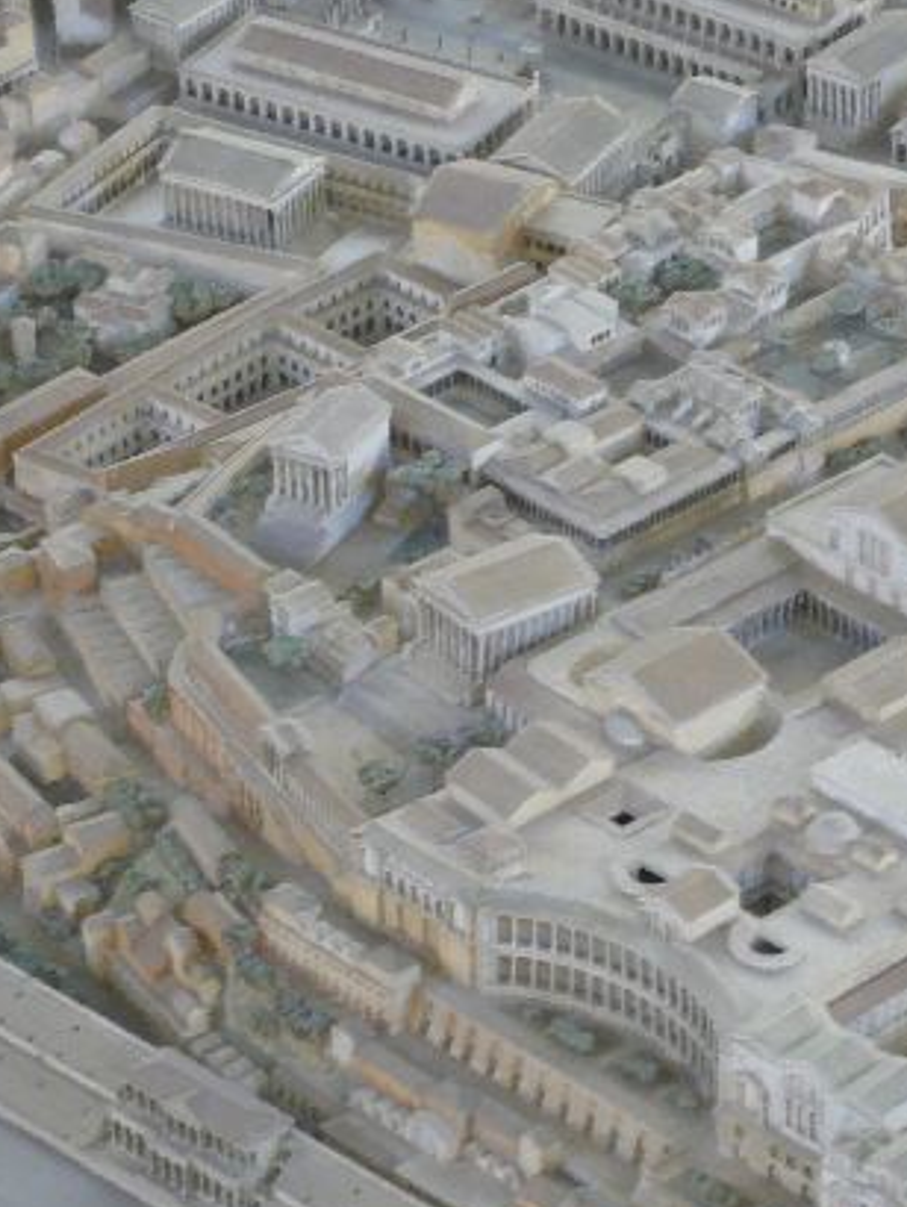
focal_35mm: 199
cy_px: 671
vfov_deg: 9.9
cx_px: 551
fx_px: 6945
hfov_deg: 7.5
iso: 200
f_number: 5.6
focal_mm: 16.8
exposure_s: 1/10
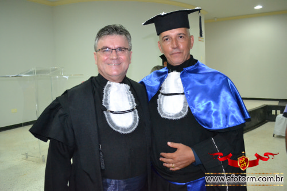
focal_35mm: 30
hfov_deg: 61.9
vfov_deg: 43.6
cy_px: 96
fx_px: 239
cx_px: 144
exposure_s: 1/60
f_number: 3.8
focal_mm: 20
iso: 3200
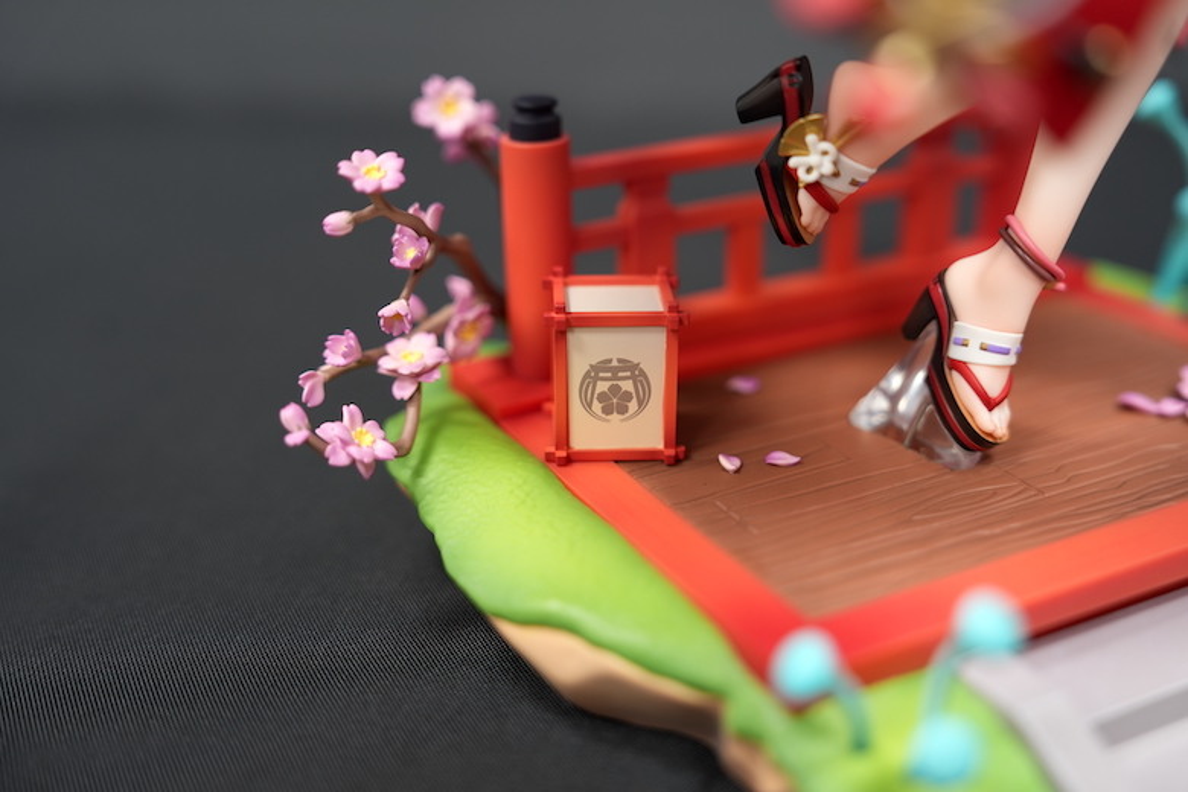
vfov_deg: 31.2
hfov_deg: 45.4
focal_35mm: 43
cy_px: 396
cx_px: 594
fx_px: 1419
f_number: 2.8
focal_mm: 43
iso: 200
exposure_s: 1/30
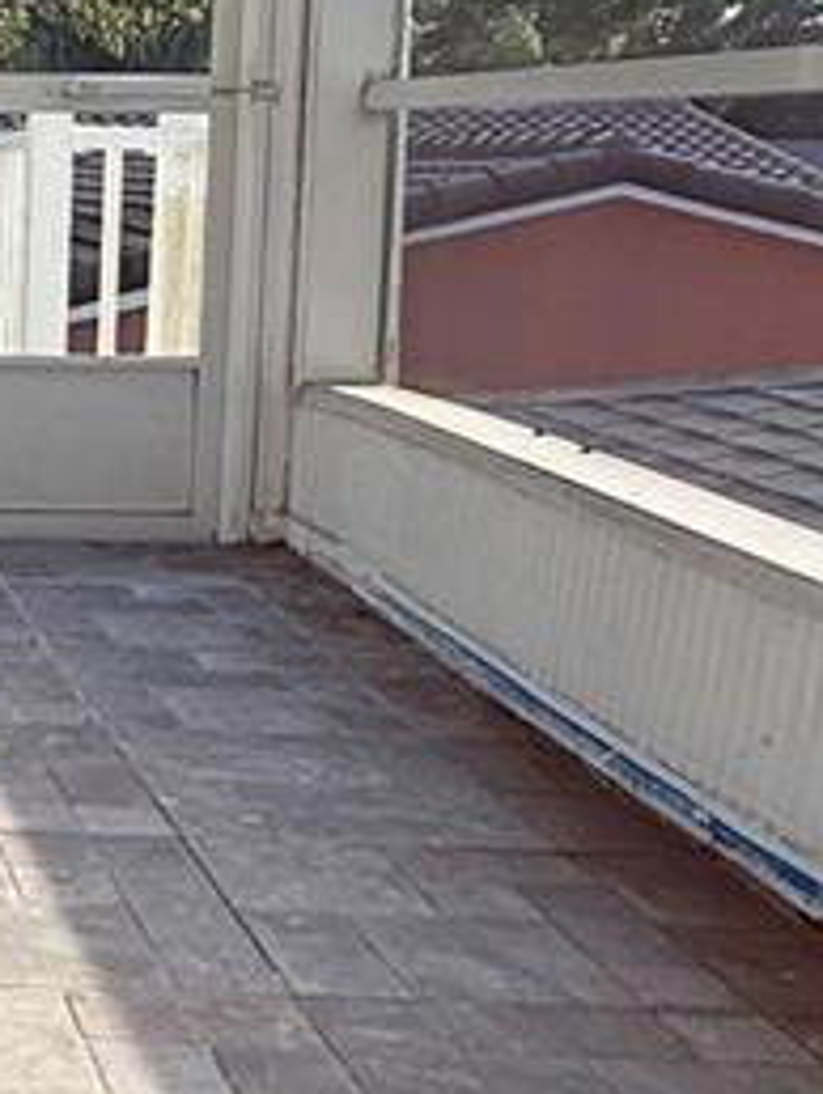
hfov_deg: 19.8
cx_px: -386
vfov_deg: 29.7
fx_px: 2057
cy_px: 454
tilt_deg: -7.2
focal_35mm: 65
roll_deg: -0.6
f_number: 2.2
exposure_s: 1/376
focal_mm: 2.22
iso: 64
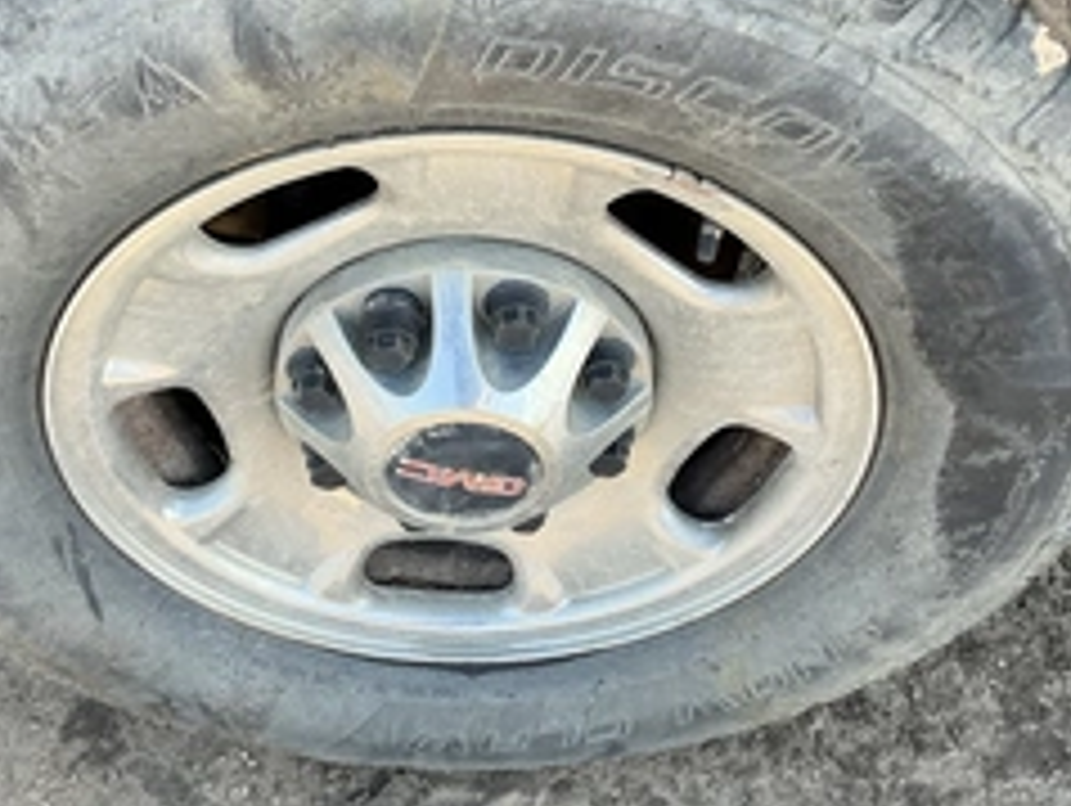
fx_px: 1456
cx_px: 500
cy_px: 234
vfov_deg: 30.6
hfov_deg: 40.4
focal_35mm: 47
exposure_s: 1/183
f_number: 1.8
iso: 25
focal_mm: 3
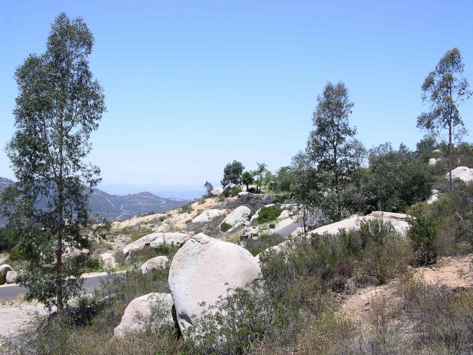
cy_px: 178
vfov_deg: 40.7
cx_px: 236
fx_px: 478
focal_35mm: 35
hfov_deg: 52.6
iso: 50
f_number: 8
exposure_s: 1/152
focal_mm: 8.9
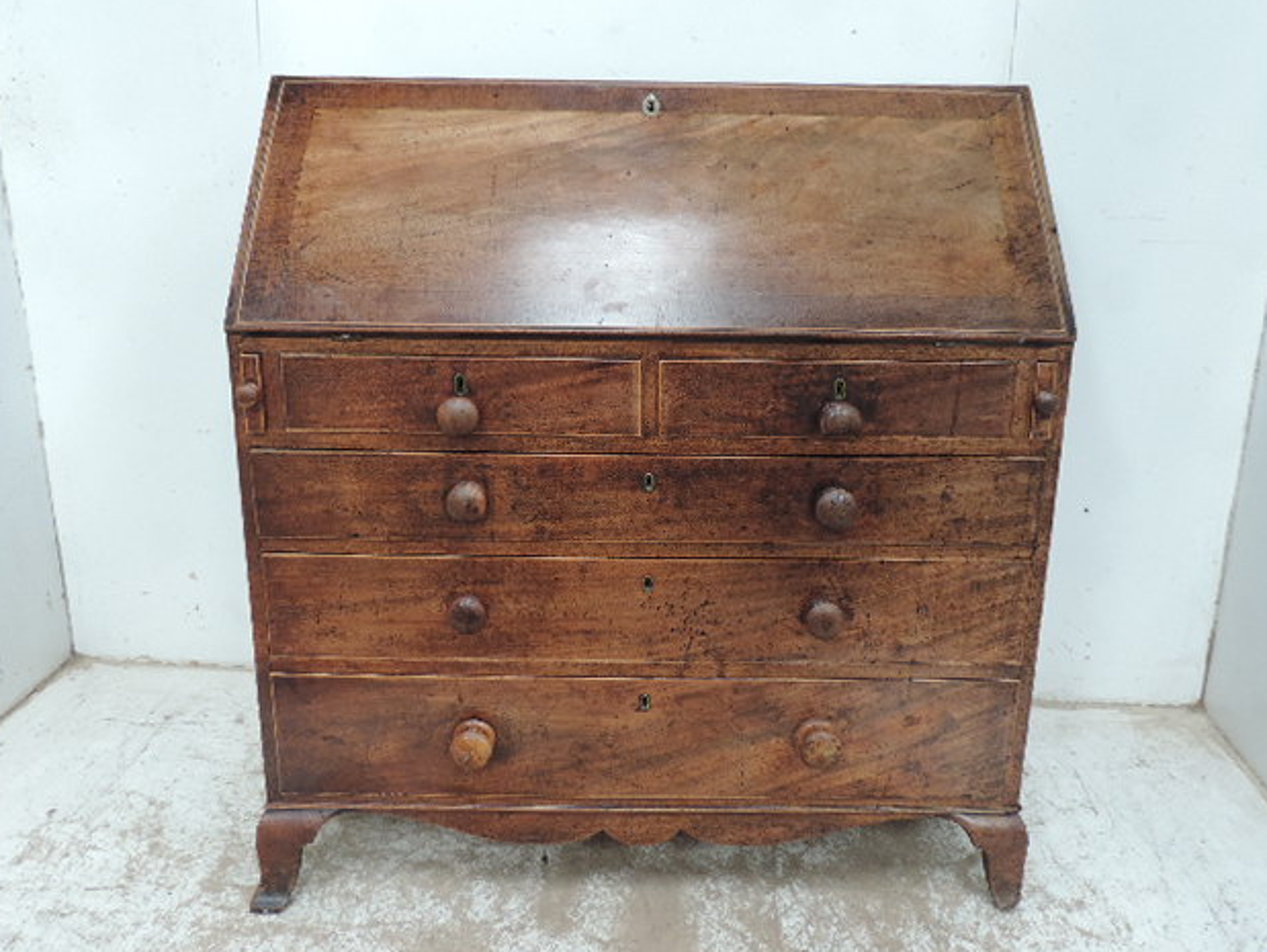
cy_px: 465
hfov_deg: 58.3
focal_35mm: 31
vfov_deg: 45.5
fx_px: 1135
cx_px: 635
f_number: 3.1
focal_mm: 5.3
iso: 400
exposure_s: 1/15
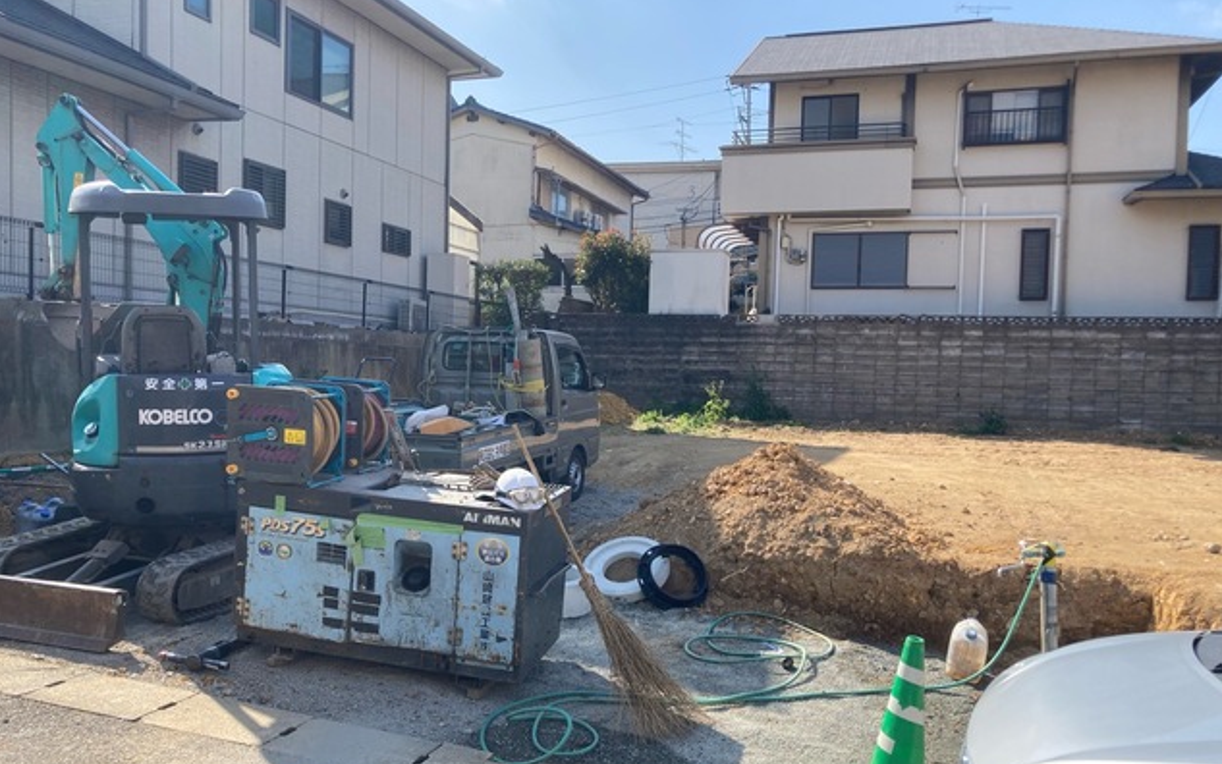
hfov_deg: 62.9
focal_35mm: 30
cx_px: 606
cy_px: 419
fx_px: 999
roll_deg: -2.2
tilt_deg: -5.2
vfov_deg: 41.8
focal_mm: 3.99
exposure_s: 1/1033
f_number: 1.8
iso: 20
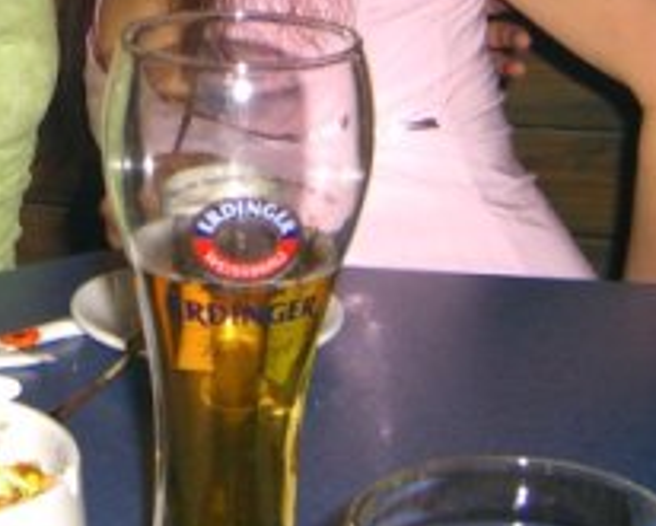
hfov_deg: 17.5
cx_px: 57
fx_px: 2098
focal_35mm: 108
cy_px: -128
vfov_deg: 13.8
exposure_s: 1/60
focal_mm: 7.9
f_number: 2.8
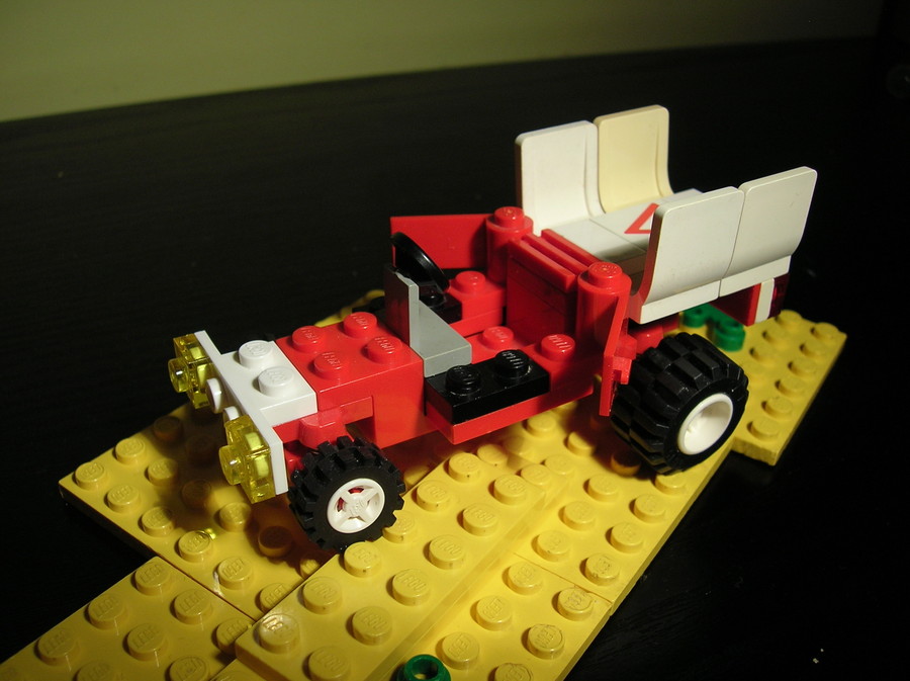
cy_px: 340
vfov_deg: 41.7
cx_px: 455
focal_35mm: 34
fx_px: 893
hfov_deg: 54.0
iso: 50
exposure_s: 1/44.6
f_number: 2.9
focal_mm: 5.7
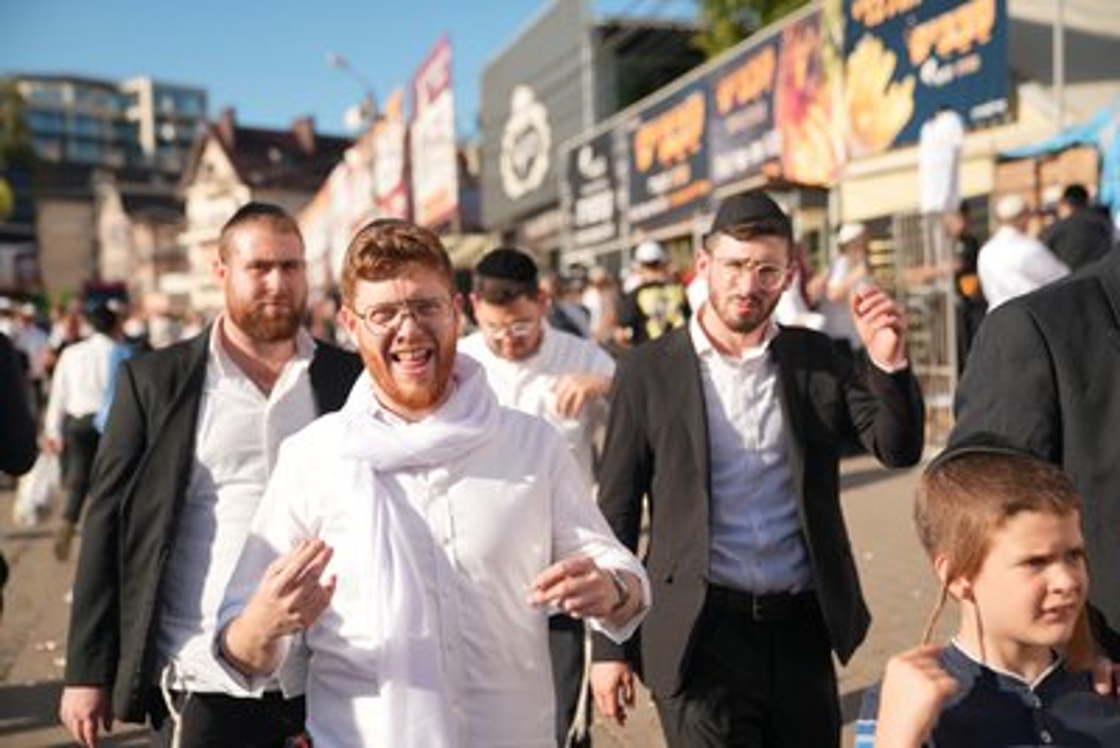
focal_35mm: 45
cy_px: 374
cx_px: 560
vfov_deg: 29.9
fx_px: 1400
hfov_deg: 43.6
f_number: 2.8
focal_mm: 45
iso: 100
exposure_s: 1/640
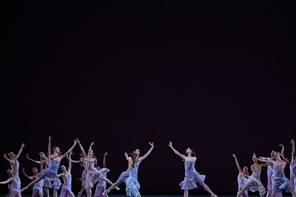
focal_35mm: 102
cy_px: 137
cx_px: 175
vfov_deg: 13.4
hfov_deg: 20.0
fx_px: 838
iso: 12800
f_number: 13
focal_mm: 70
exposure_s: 1/400
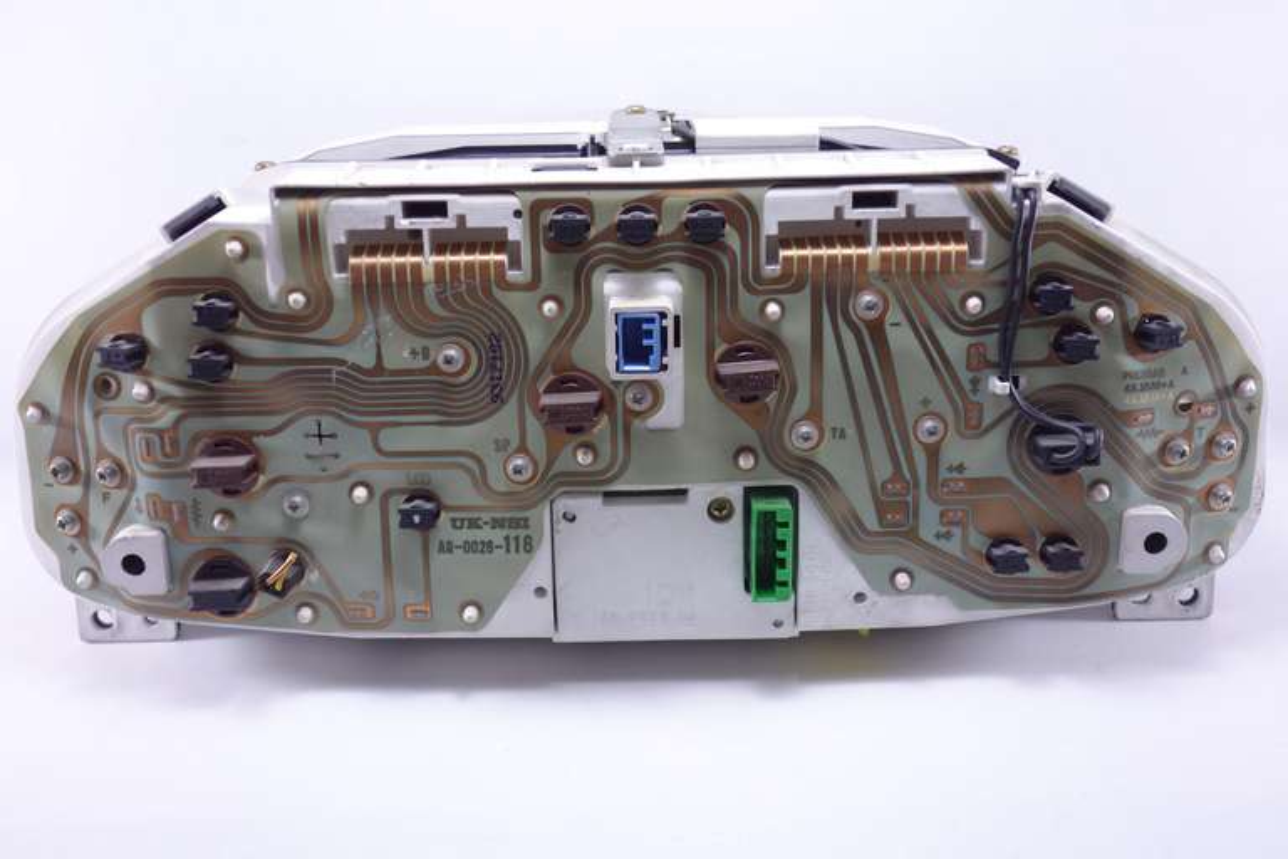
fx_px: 1574
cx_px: 644
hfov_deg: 44.5
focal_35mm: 44
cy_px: 430
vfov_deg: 30.5
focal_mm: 16.2
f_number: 3.2
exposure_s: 1/50
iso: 200
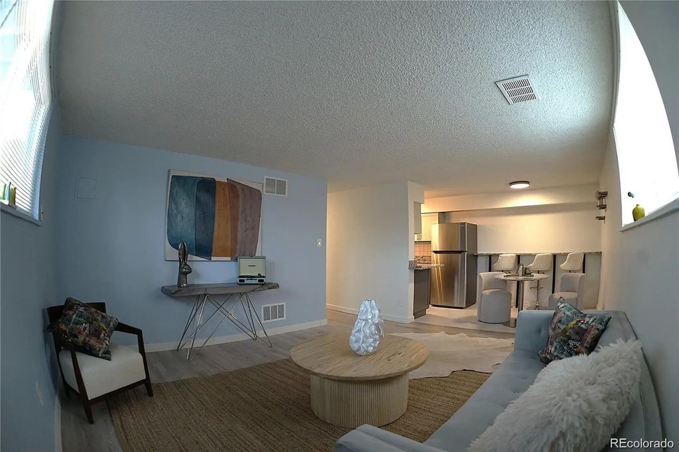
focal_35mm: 16
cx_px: 340
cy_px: 226
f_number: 4
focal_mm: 16
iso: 1000
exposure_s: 1/160
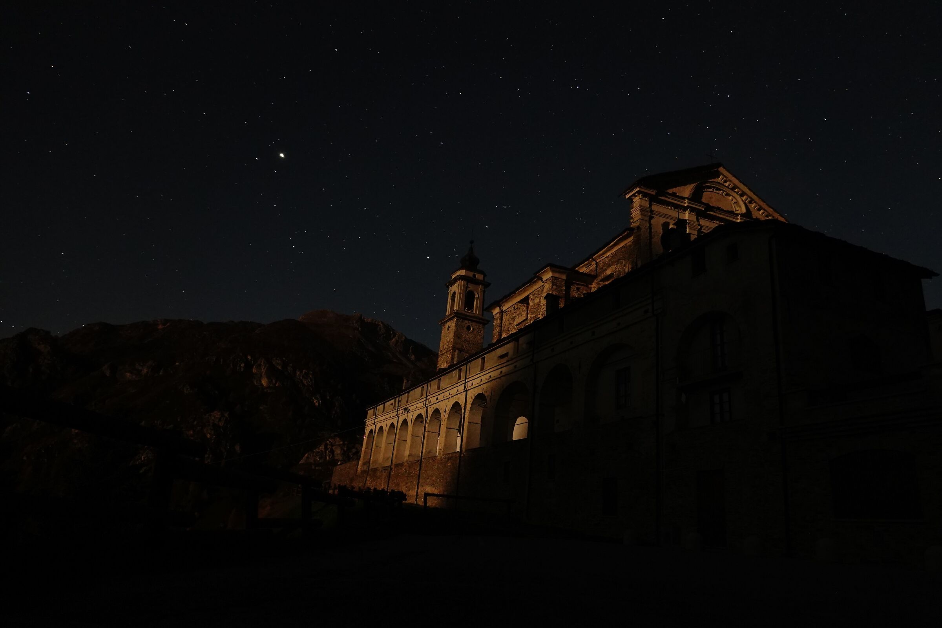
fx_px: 628
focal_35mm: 24
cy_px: 314
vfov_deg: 53.1
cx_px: 471
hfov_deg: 73.8
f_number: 3.2
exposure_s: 15
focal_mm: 9
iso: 800
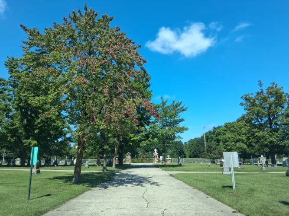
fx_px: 217
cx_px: 144
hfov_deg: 67.3
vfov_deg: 53.0
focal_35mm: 26
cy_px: 108
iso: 25
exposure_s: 1/245
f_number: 1.8
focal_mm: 3.98
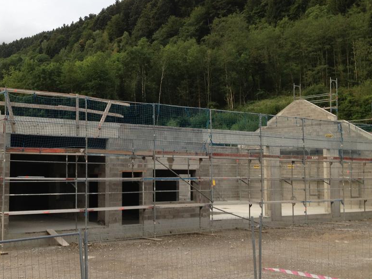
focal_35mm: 54
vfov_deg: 27.0
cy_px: 133
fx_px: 580
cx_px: 128
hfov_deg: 35.3
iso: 50
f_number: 2.4
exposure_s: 1/243
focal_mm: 4.28
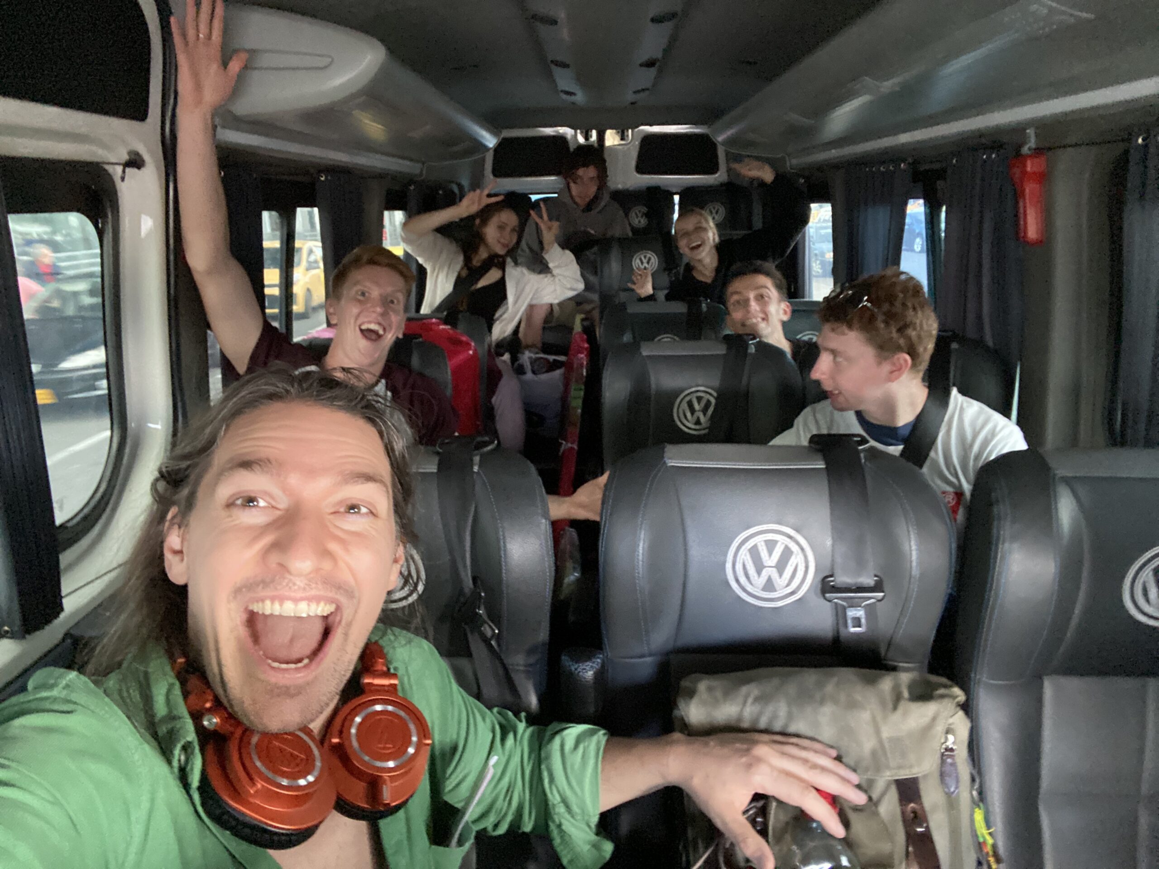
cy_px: 434
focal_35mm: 23
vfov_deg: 58.9
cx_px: 580
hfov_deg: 73.9
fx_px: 770
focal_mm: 2.71
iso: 400
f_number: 2.2
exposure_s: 1/35
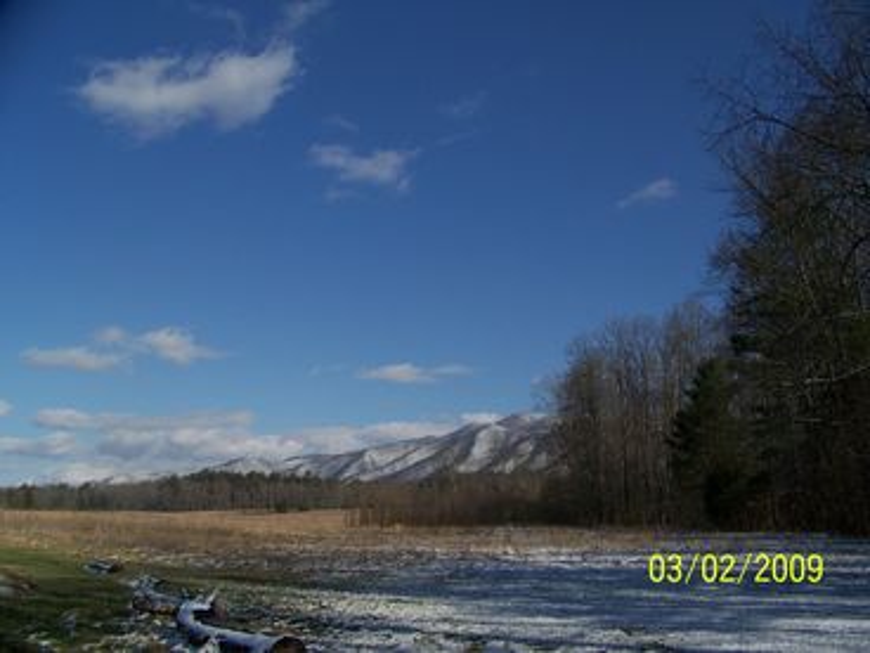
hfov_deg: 51.4
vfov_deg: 39.7
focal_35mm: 36
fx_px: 905
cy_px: 326
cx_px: 435
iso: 64
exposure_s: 1/1250
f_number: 4
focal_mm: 5.85
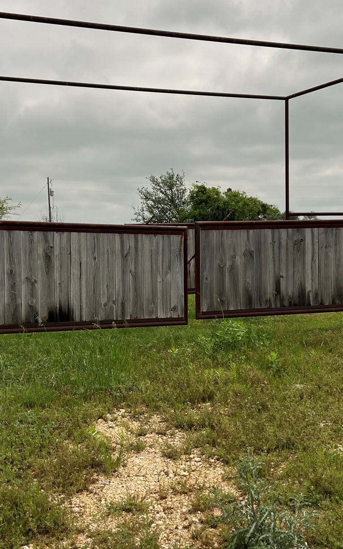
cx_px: 154
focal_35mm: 46
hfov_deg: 28.0
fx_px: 688
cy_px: 278
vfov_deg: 43.5
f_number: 1.5
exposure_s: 1/10309
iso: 50
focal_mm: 5.7
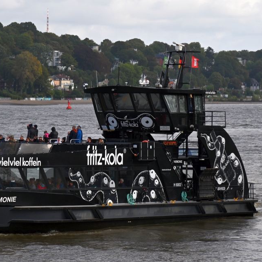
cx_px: 75
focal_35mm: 163
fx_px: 1396
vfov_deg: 10.7
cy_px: 133
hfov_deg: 10.7
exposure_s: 1/500
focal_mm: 120
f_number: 5.6
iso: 140
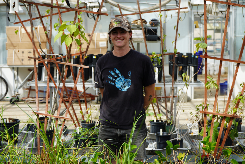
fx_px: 476
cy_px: 82
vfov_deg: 19.5
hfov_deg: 28.8
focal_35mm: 70
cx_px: 122
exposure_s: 1/100
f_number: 8
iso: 100
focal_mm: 70
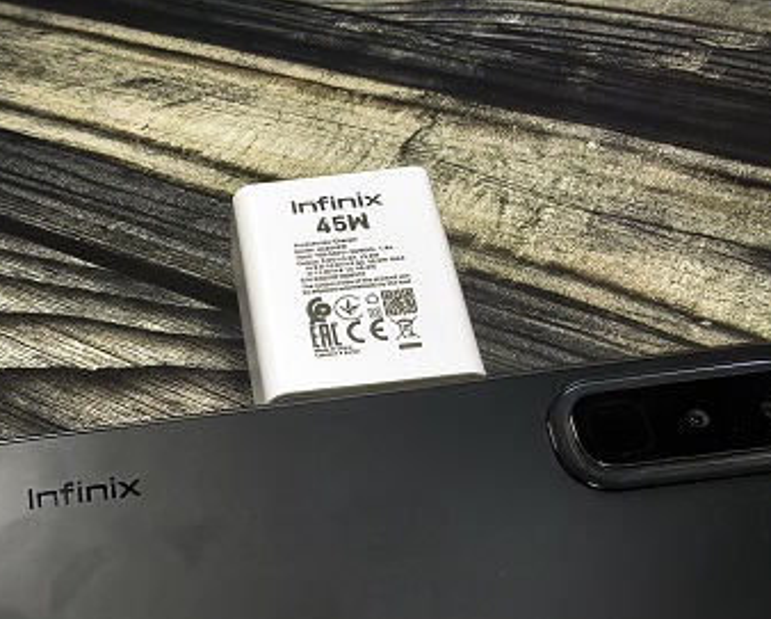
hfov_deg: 41.1
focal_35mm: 45
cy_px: 552
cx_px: 415
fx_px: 1028
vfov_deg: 31.9
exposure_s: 1/33.3
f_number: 2.2
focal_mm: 1.95
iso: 400
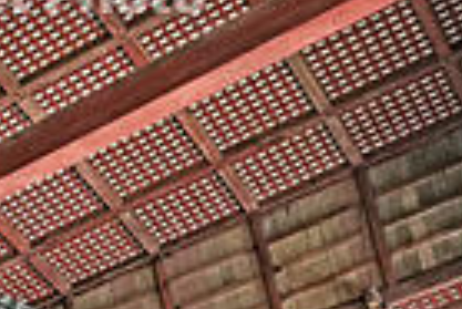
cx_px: -273
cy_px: 462
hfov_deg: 16.8
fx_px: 1387
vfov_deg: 12.1
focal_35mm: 108
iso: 2500
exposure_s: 1/50
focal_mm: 25
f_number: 4
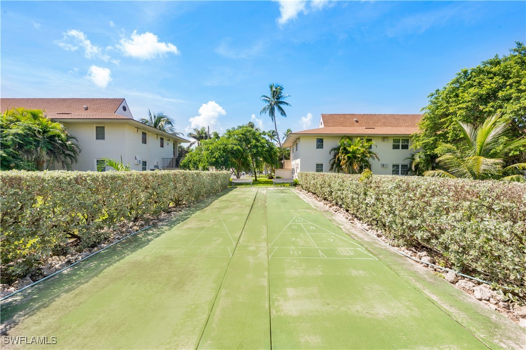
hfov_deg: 104.3
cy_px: 175
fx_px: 204
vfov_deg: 81.1
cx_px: 263
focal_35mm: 14
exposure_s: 1/160
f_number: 11
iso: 160
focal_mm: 14
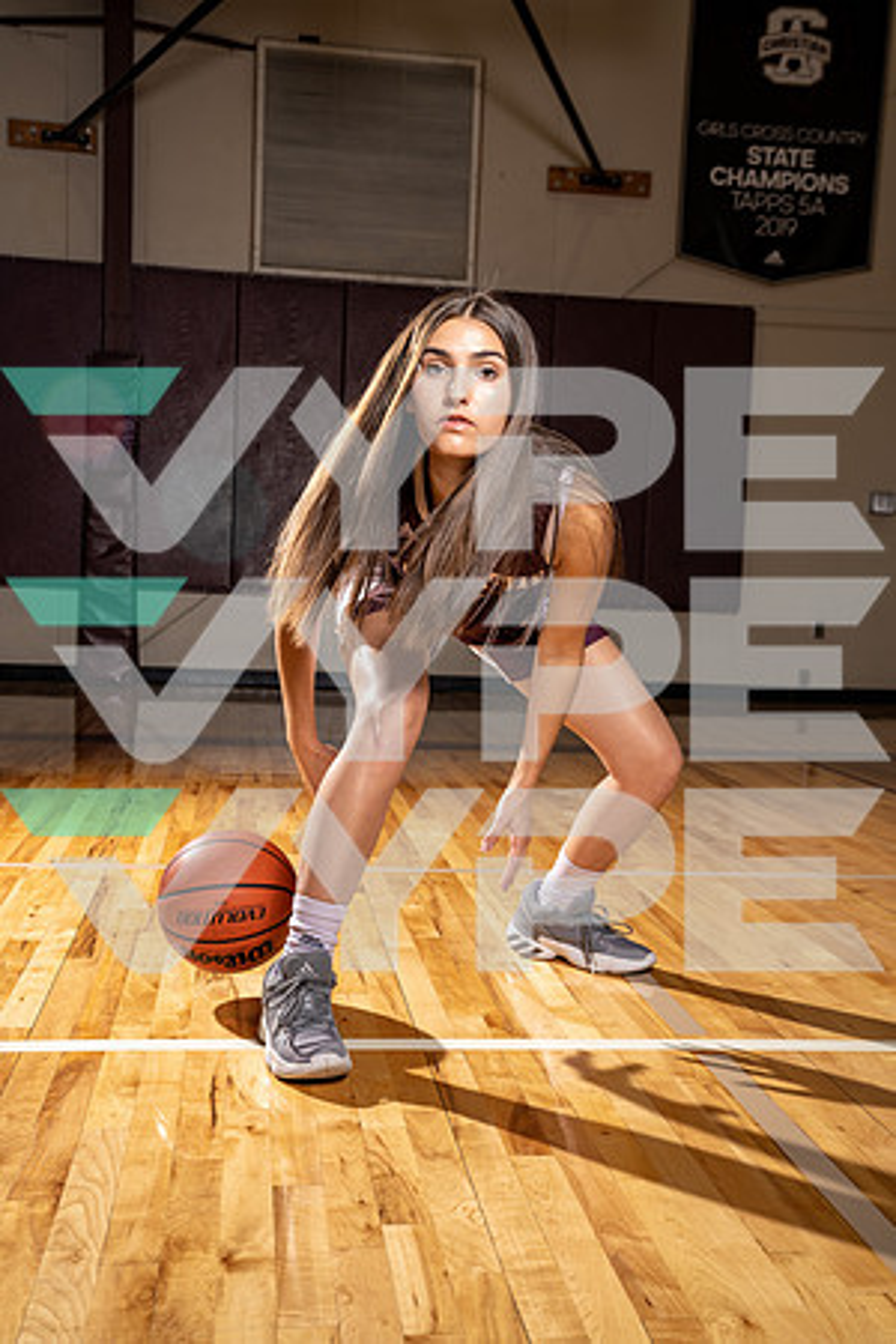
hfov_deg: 31.9
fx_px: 1568
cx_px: 448
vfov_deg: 46.4
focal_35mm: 42
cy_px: 672
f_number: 5.6
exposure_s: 1/250
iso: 200
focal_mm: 42
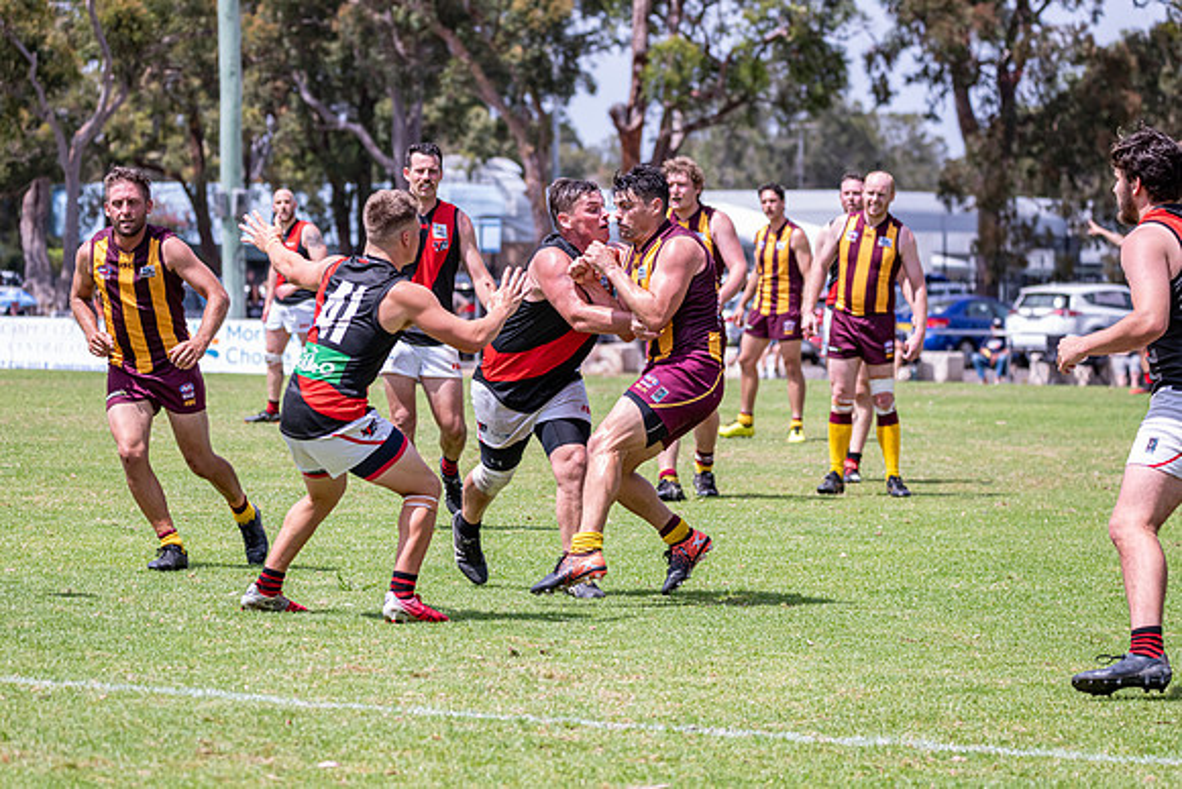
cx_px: 543
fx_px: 5323
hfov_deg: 12.7
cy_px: 407
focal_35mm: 162
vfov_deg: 8.5
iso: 800
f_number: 6.3
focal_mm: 150
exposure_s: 1/2500
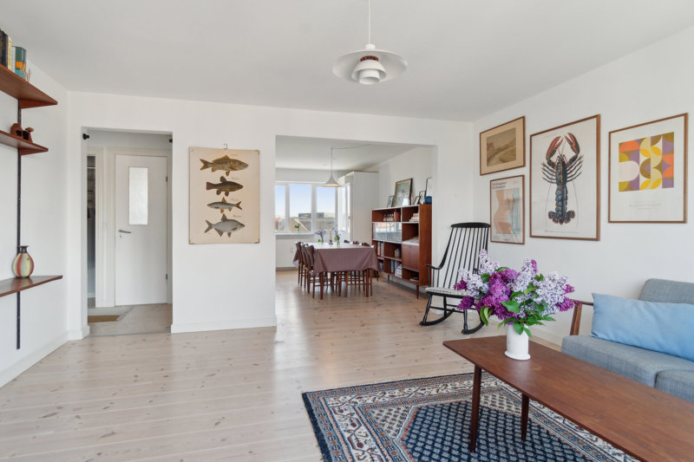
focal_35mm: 18
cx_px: 347
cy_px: 231
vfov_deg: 67.4
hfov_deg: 90.0
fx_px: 347
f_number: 8
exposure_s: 1/13
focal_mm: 12
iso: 200
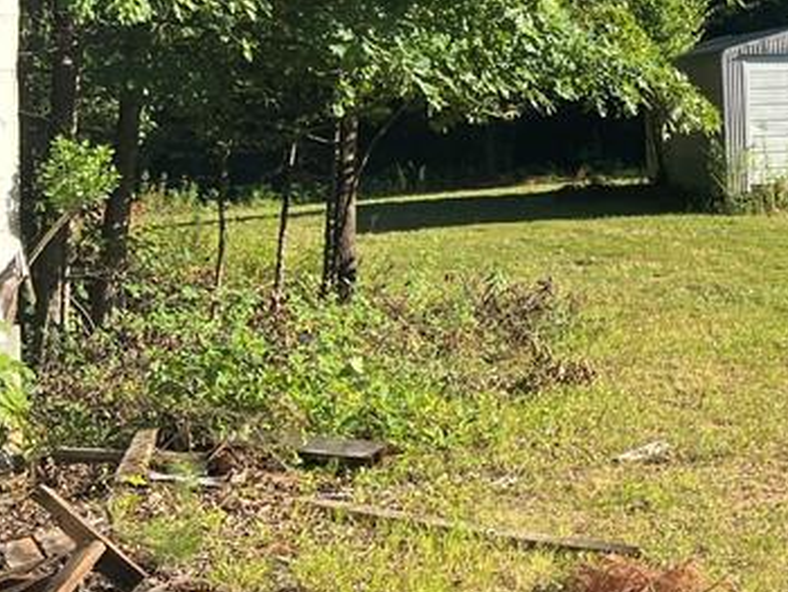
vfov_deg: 19.2
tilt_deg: -2.8
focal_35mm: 76
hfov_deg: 23.2
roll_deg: +1.7
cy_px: 104
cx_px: 984
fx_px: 1731
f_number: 1.5
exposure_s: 1/1698
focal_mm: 5.7
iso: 50
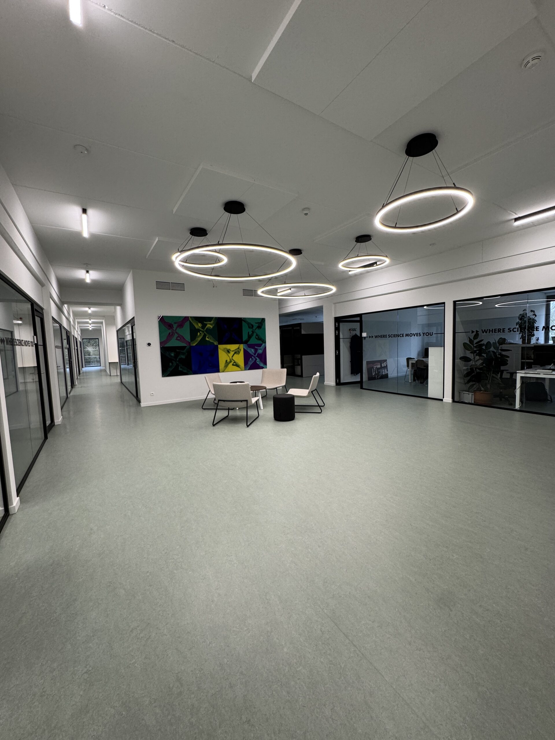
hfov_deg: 85.7
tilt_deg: -4.7
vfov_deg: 102.1
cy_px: 370
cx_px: 278
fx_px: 299
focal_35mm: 14
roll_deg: +1.0
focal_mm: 2.22
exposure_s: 1/100
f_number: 2.2
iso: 160
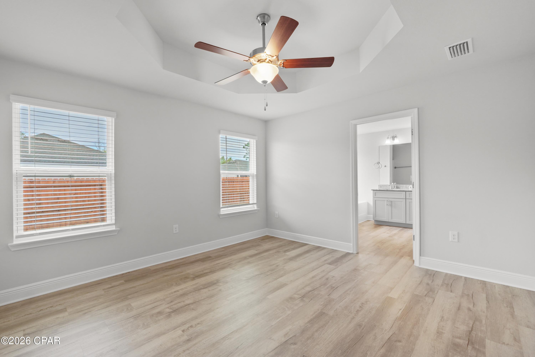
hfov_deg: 97.6
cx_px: 268
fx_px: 234
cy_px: 178
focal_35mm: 16
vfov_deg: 74.6
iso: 100
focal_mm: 10.5
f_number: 6.3
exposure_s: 1/5
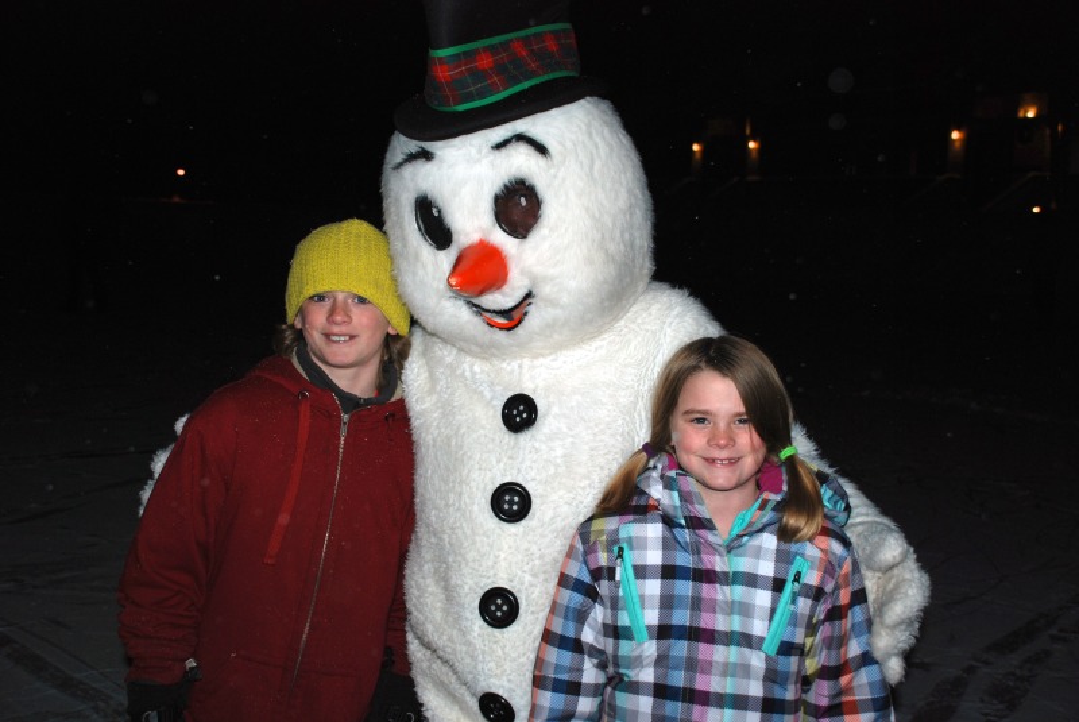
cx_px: 540
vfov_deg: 32.0
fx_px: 1260
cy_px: 361
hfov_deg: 46.4
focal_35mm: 42
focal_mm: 28
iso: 200
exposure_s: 1/60
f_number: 4
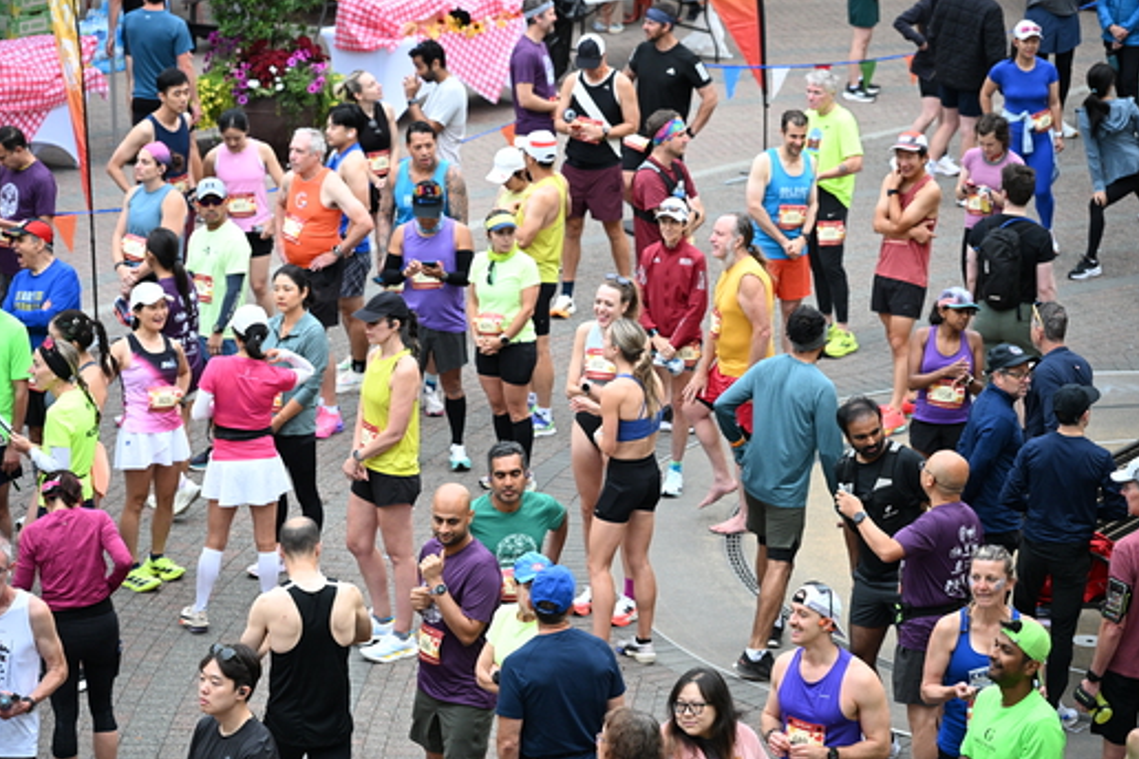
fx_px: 4049
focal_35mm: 128
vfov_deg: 10.7
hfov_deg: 16.0
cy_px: 370
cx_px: 552
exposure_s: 1/400
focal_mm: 120
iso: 2000
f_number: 4
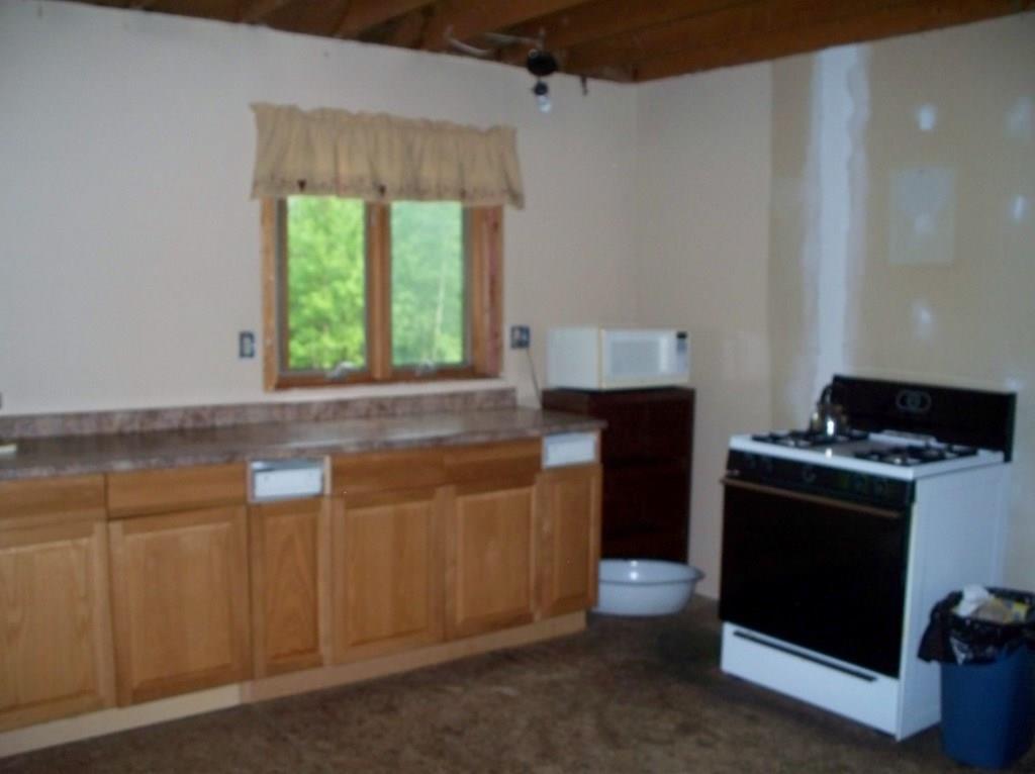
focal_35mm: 36
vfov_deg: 39.6
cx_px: 518
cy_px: 387
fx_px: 1075
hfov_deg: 51.4
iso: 200
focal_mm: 7.54
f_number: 2.8
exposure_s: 1/30
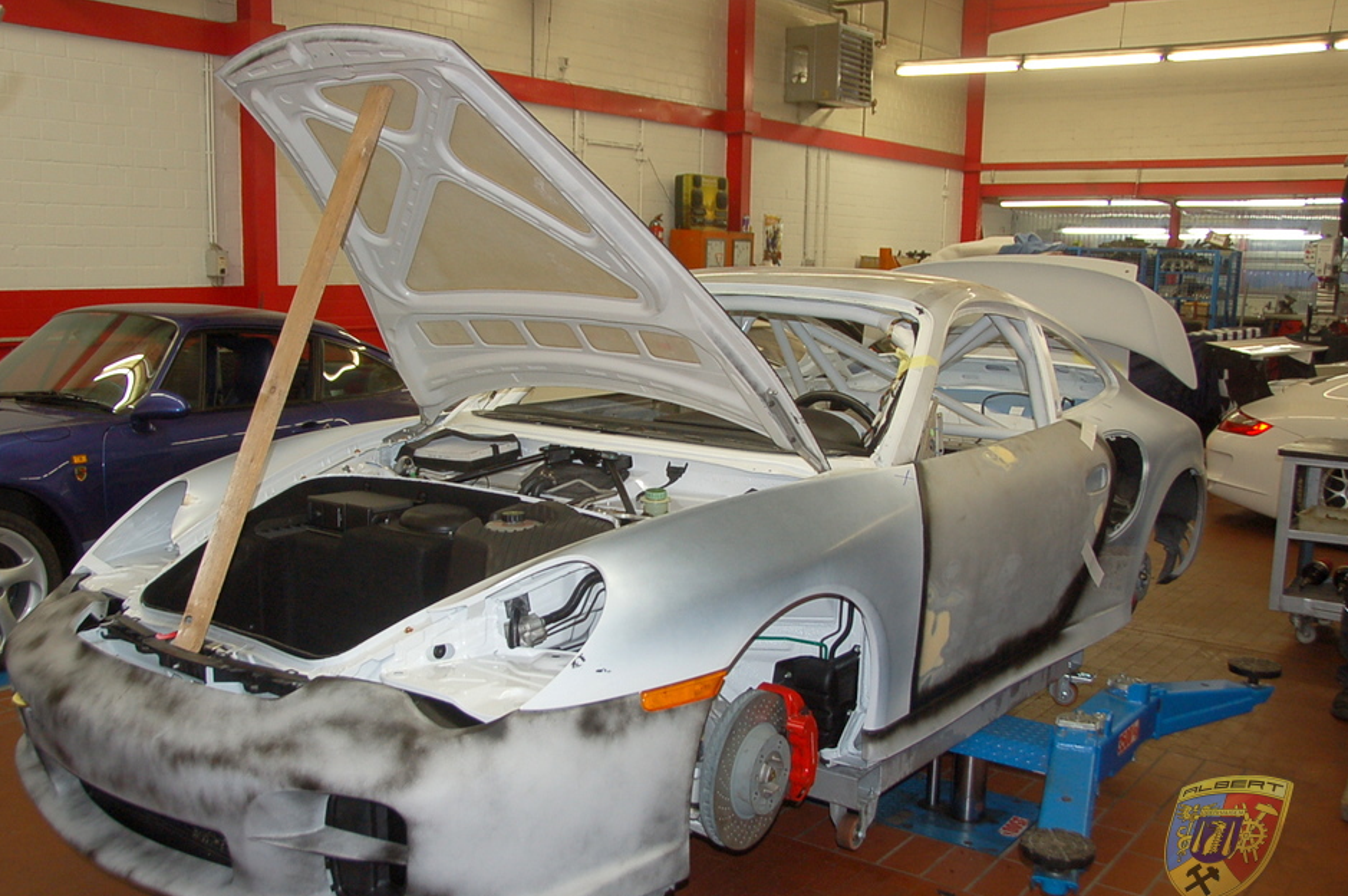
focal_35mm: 36
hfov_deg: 53.1
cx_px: 632
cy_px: 487
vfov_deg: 36.8
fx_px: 1347
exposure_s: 1/60
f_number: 3.8
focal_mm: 22
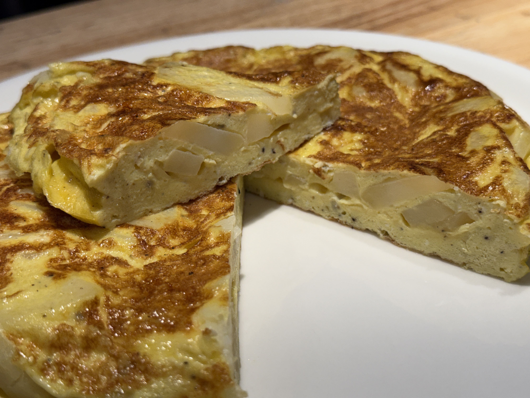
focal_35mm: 48
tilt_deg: -43.5
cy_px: 199
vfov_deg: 30.3
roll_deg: +0.9
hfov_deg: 39.7
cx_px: 265
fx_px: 735
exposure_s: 1/657
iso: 64
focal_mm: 6.76
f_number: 1.78
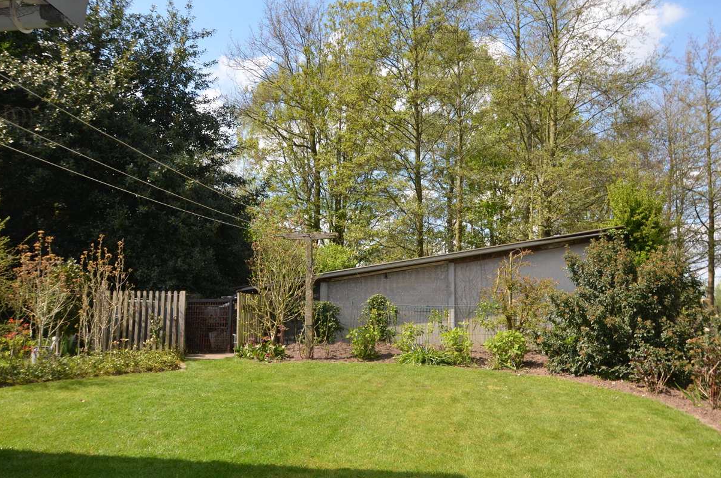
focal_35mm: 27
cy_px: 229
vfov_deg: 47.7
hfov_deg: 67.4
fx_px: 540
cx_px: 380
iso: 100
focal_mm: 14
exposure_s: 1/250
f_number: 6.3
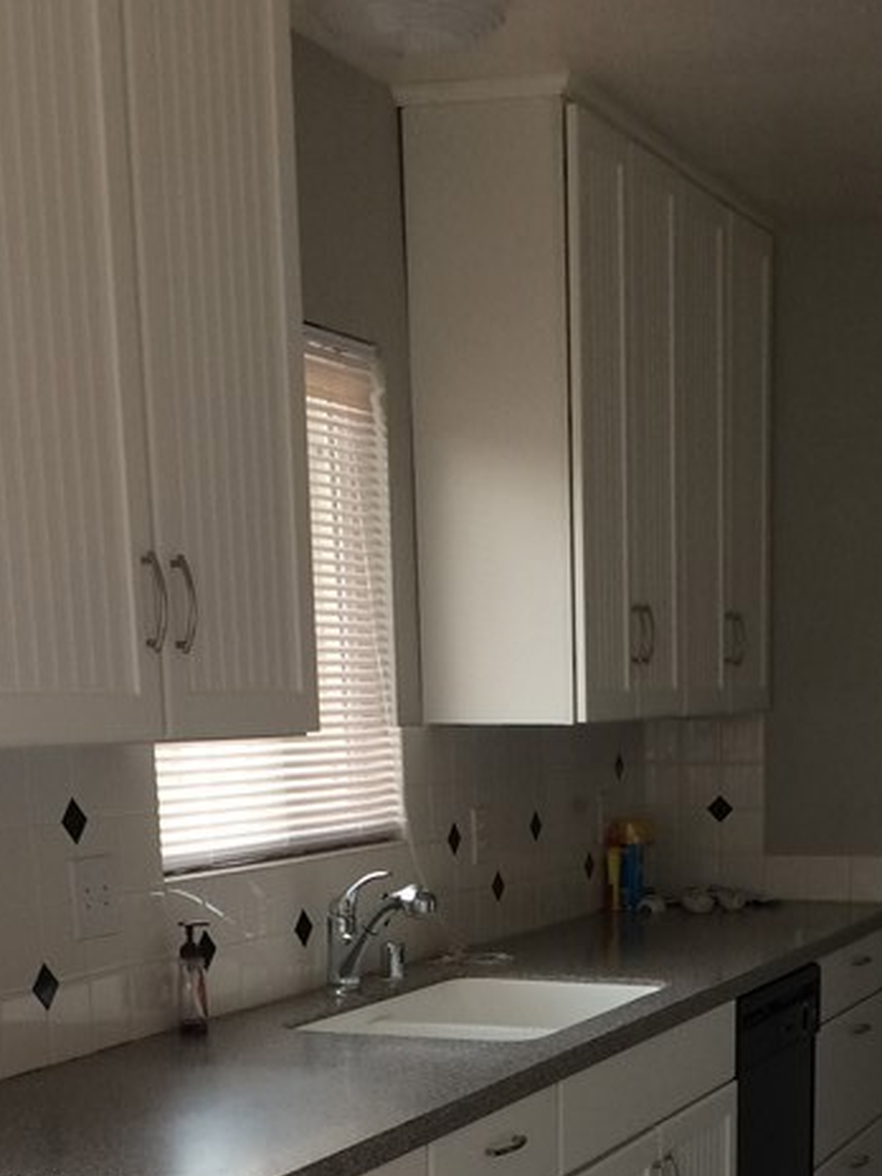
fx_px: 2174
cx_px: 712
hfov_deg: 22.6
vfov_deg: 28.5
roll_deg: +1.2
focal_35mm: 64
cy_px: 1168
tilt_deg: -12.9
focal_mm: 4.15
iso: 40
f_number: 2.2
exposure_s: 1/40
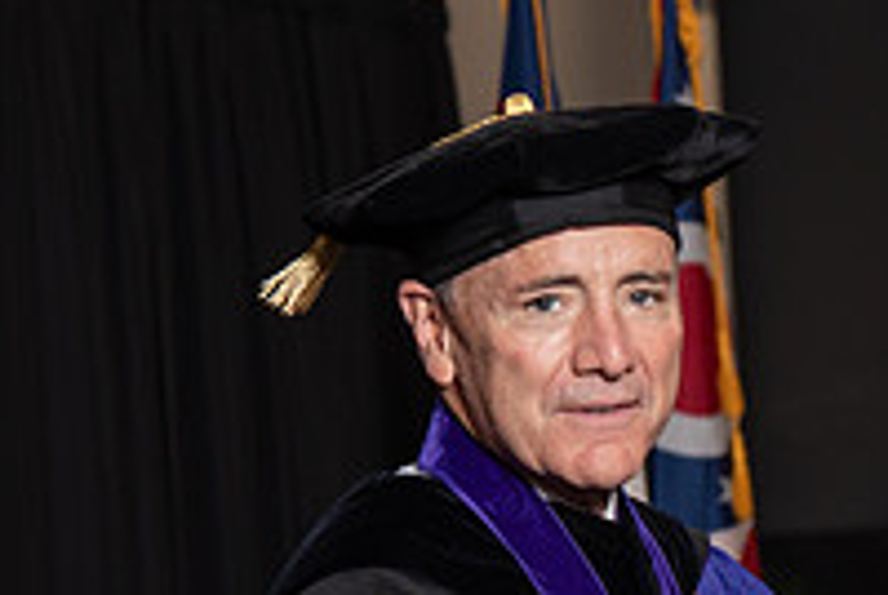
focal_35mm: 246
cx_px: 915
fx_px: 6077
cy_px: 571
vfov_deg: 5.6
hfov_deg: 8.3
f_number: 5
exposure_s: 1/200
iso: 1000
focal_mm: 85
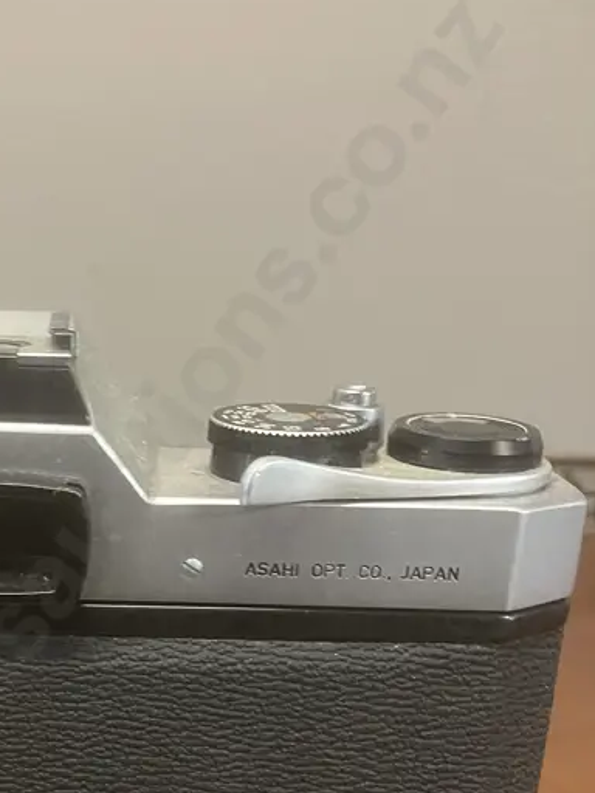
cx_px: 6
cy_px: 647
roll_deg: -0.7
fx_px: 1283
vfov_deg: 33.3
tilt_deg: -19.8
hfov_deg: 24.9
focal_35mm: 56
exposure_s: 1/33
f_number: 1.8
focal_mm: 3.99
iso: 320
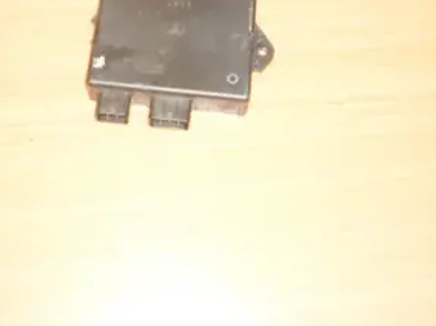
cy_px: 51
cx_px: 193
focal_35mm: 61
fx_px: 768
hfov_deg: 31.7
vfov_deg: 23.5
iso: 64
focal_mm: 6.3
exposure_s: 1/60
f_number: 3.1
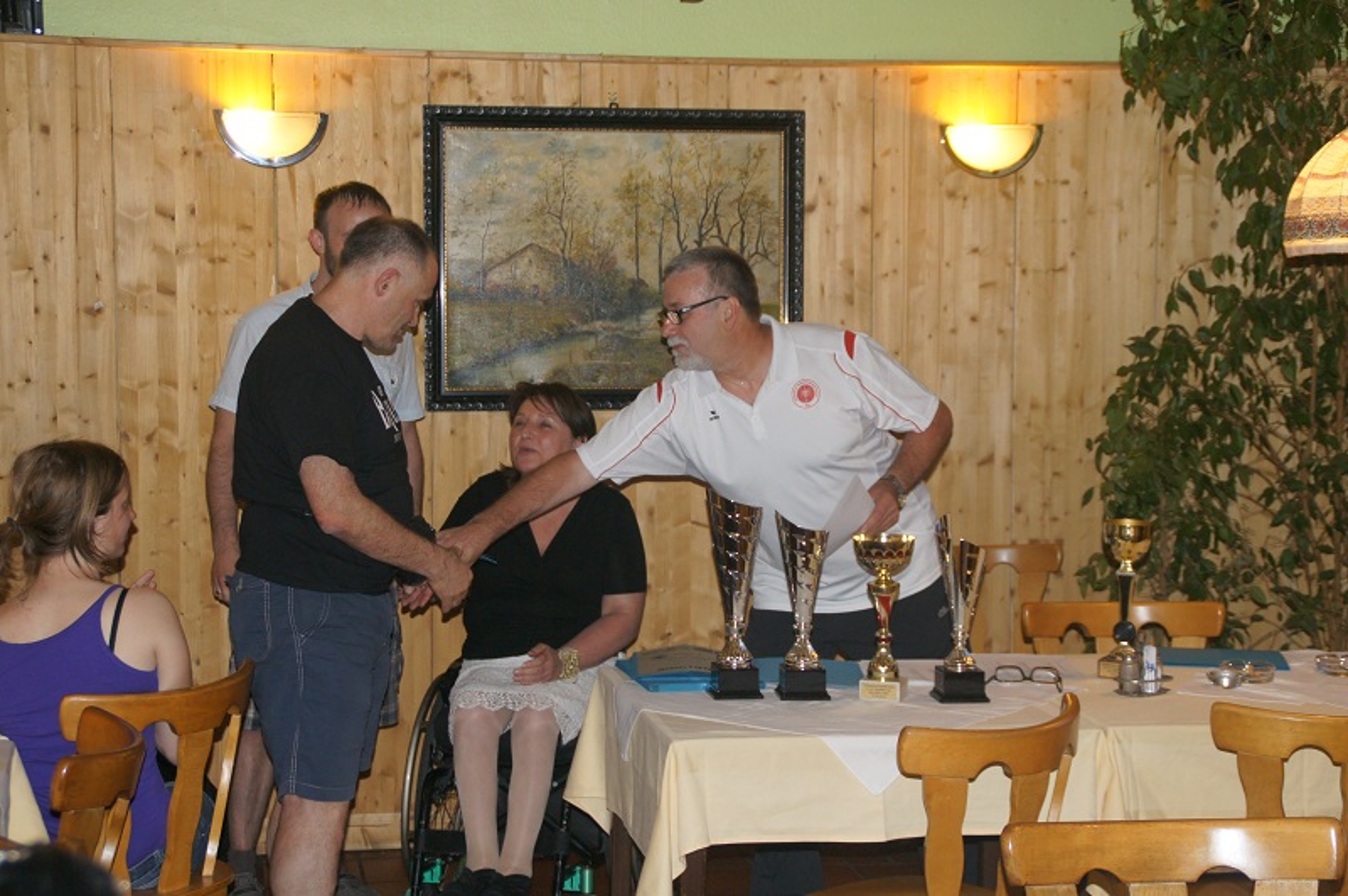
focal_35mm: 75
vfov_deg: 18.2
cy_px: 448
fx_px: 2806
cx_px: 674
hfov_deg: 27.0
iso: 500
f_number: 4.5
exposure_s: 1/80
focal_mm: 50
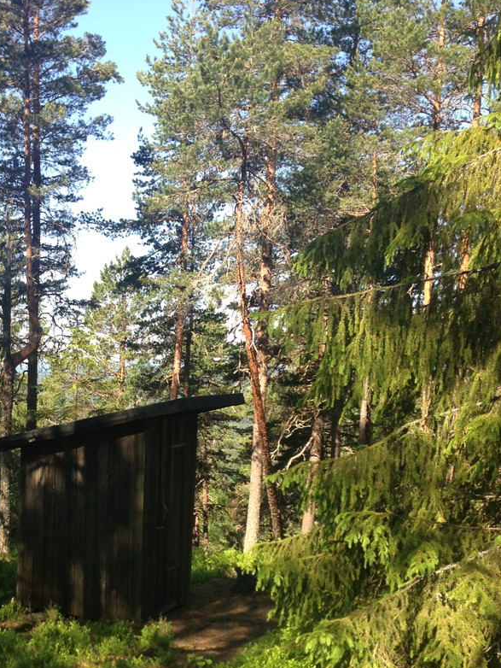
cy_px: 509
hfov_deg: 26.7
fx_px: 1041
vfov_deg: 34.7
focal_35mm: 54
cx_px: 127
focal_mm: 4.13
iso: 50
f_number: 2.4
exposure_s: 1/393
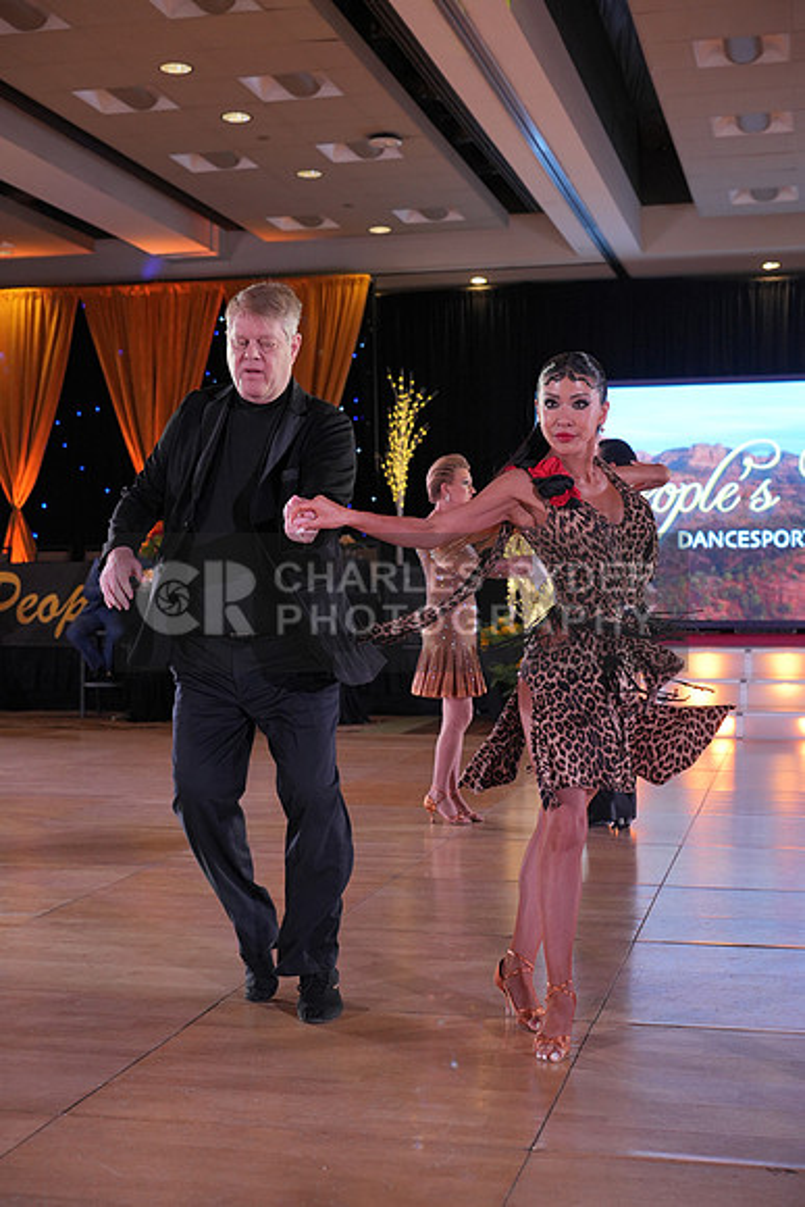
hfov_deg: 27.0
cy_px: 604
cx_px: 402
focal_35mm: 50
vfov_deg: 39.6
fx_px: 1676
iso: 1250
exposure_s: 1/400
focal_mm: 50
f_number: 4
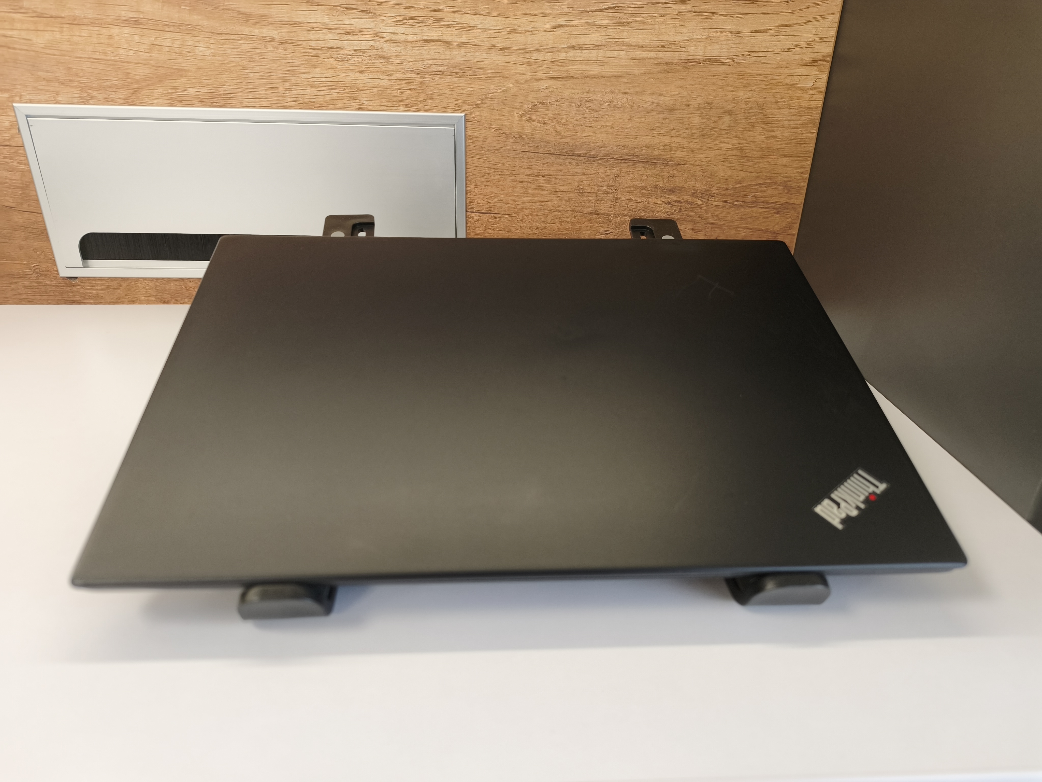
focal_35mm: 23
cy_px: 391
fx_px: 692
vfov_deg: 58.9
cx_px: 521
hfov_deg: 73.9
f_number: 1.62
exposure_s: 1/99.9
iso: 125
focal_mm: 6.45
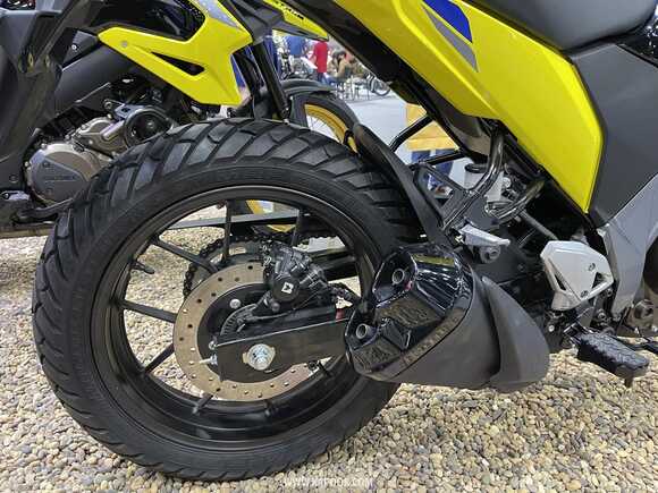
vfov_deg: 53.1
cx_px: 329
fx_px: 494
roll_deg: -3.2
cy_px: 246
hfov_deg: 67.3
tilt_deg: -19.9
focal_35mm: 26
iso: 250
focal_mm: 5.1
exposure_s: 1/50
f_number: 1.6
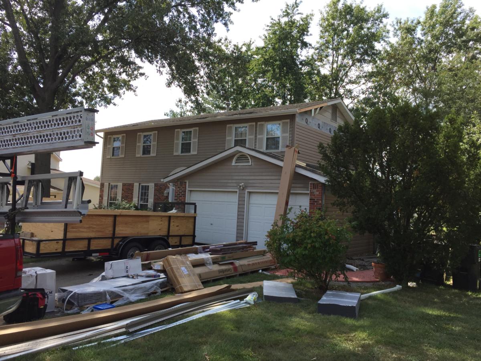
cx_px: 240
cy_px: 180
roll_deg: -5.0
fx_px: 403
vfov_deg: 48.2
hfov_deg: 61.7
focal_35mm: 29
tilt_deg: +3.1
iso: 32
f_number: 2.2
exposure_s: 1/898
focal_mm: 4.15
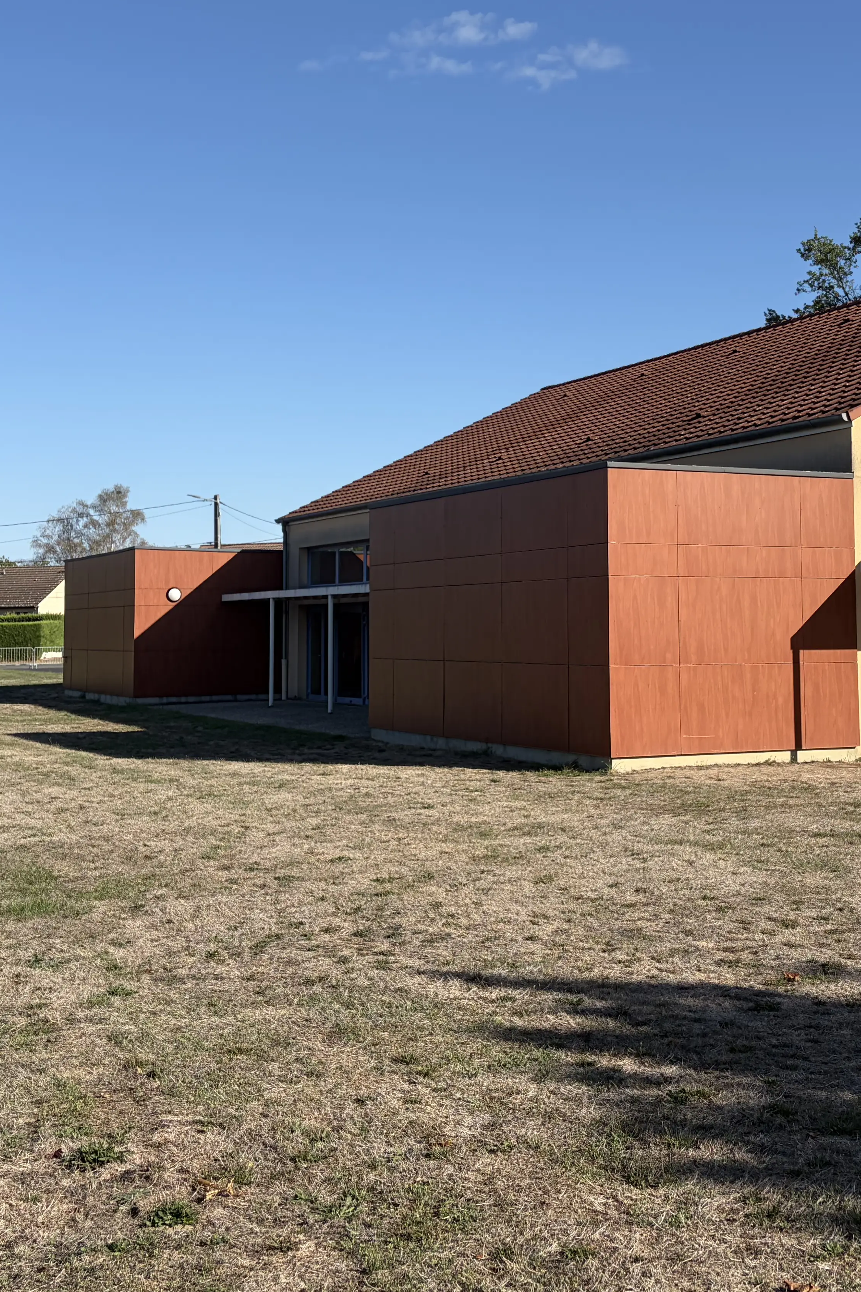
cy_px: 496
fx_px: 1650
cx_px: 561
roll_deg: +1.2
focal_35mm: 46
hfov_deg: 29.1
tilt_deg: +5.3
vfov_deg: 42.5
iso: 50
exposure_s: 1/3279
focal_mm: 5.96
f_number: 1.6
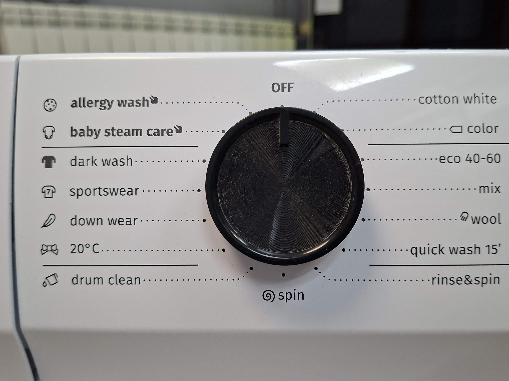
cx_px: 264
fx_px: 412
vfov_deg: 49.7
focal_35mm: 28
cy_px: 196
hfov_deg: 63.4
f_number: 1.8
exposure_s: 1/100
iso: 250
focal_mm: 5.54
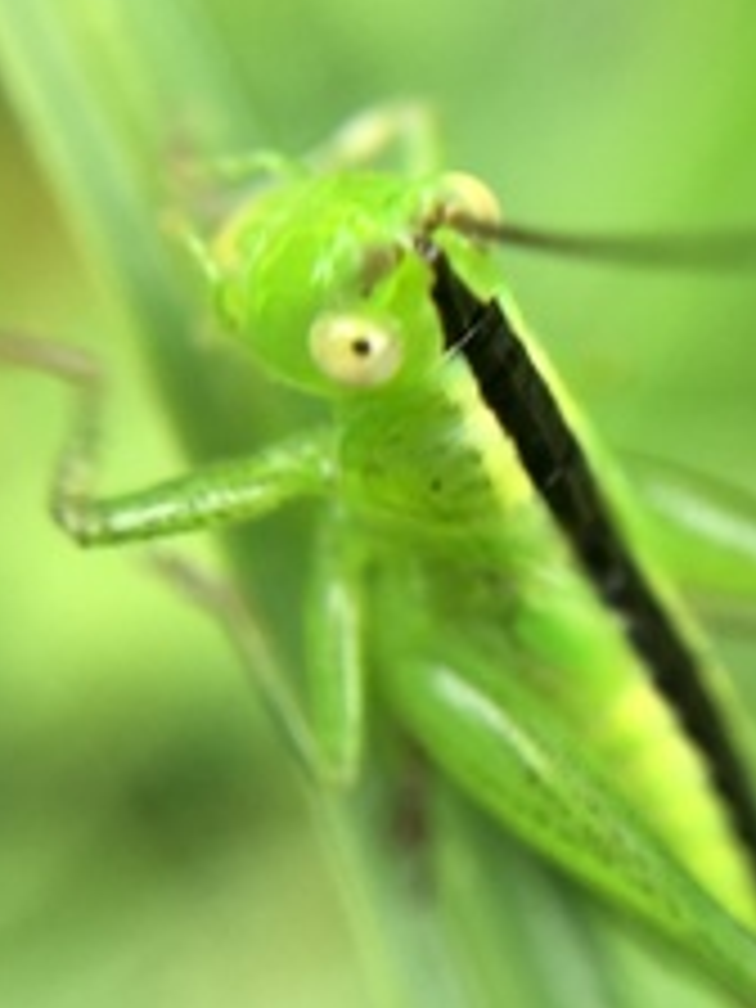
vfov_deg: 23.5
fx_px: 2417
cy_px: 450
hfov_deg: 17.8
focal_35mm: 83
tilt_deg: -73.4
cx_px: 446
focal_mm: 4.15
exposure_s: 1/108
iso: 25
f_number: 2.2
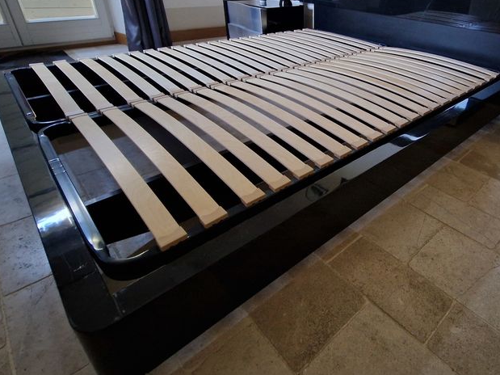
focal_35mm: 21
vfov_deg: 62.1
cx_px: 337
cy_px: 129
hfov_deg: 76.3
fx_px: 303
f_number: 2.2
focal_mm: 2.2
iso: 800
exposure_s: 1/25
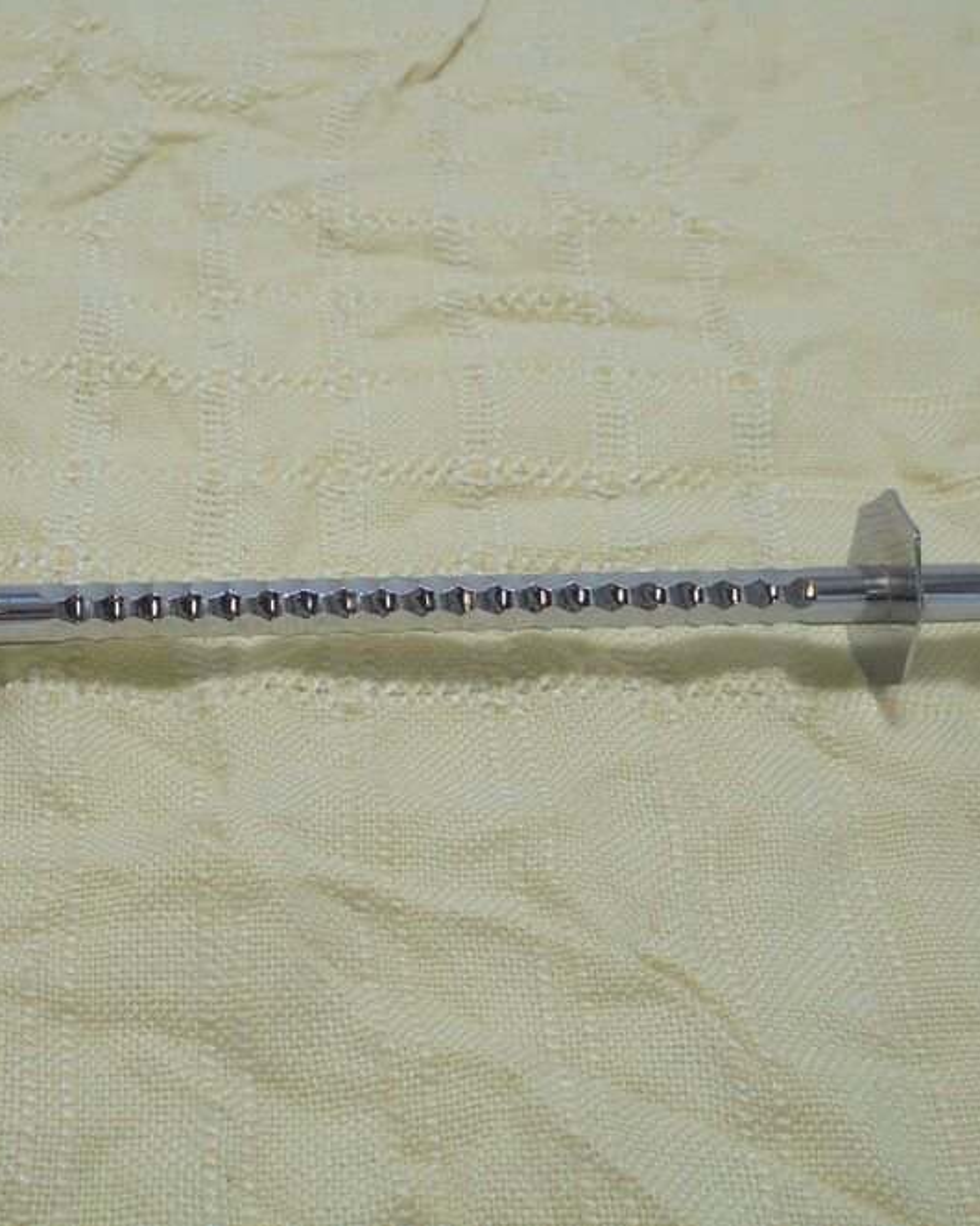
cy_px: 607
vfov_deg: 41.2
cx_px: 319
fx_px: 1632
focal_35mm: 45
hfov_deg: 33.1
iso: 100
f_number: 4
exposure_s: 1/125
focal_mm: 6.1
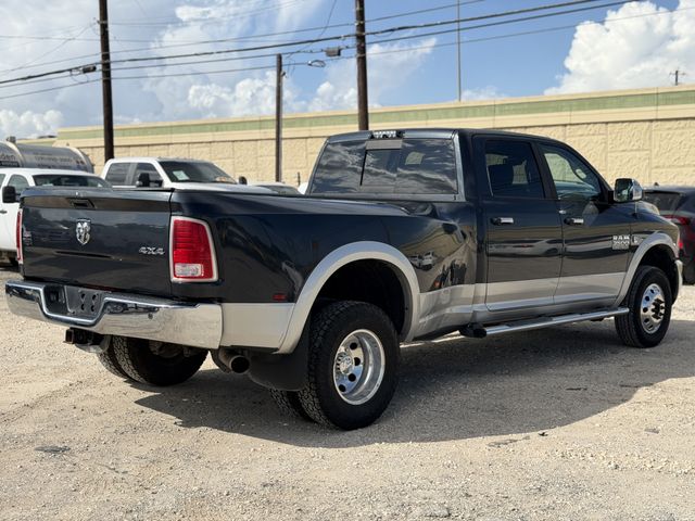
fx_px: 964
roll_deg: +1.7
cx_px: 348
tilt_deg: -5.7
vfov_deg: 30.3
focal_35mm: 48
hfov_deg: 39.7
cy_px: 260
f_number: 1.78
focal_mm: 6.76
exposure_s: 1/6024
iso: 64
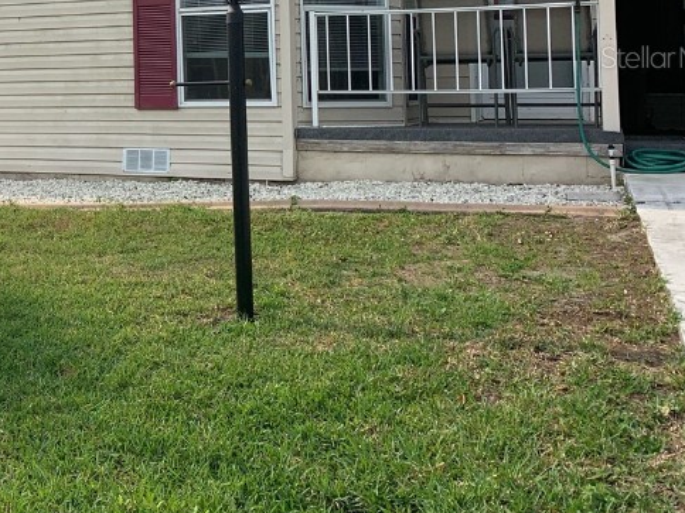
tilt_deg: +3.6
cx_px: 10
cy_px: 57
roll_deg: +0.8
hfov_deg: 32.3
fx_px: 1088
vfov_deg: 25.8
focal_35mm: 55
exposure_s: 1/4098
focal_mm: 4.25
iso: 25
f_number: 1.8
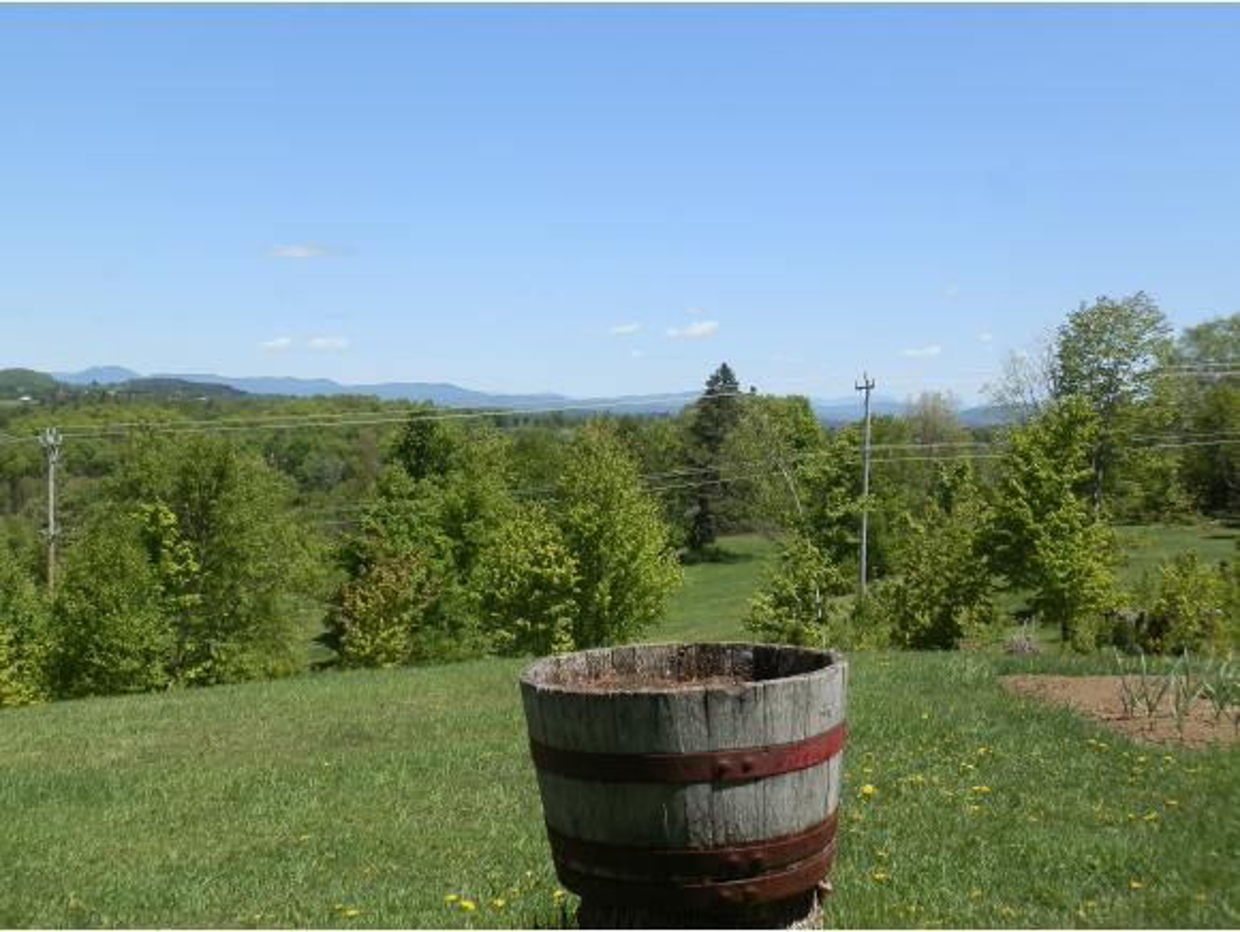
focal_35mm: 37
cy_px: 466
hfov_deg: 50.1
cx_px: 620
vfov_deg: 38.7
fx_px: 1326
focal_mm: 6.78
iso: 64
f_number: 3.3
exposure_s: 1/800
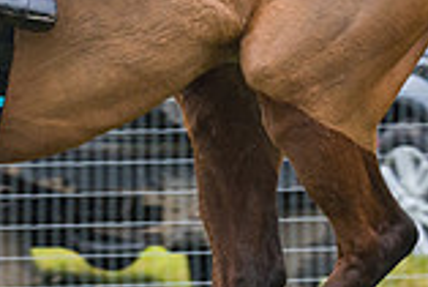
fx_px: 6890
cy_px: 63
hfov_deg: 3.6
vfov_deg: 2.4
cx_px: -90
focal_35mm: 579
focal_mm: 135
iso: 800
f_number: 4
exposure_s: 1/500
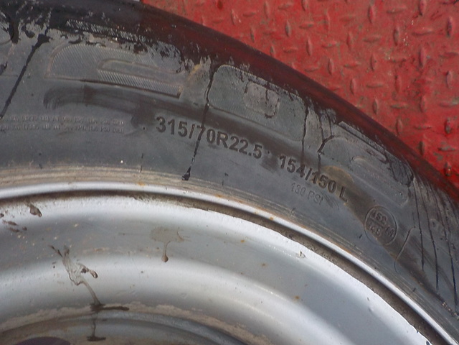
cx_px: 230
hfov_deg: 60.0
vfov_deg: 46.8
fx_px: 398
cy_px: 172
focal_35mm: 30
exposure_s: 1/30
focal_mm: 4.1
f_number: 3.3
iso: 200
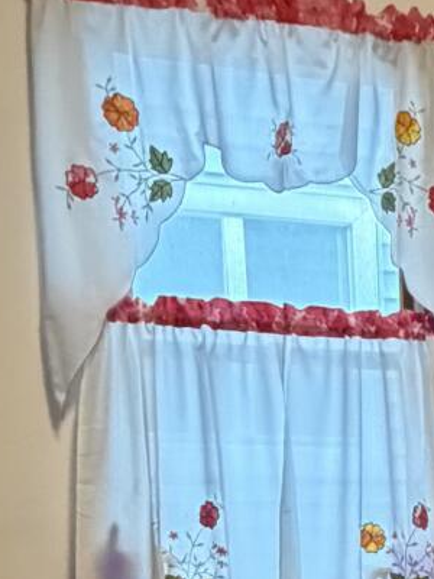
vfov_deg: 24.0
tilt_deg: -15.5
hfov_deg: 18.6
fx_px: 1170
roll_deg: -2.6
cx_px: 648
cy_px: 773
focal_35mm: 70
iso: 800
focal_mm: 2.22
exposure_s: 1/60
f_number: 2.2
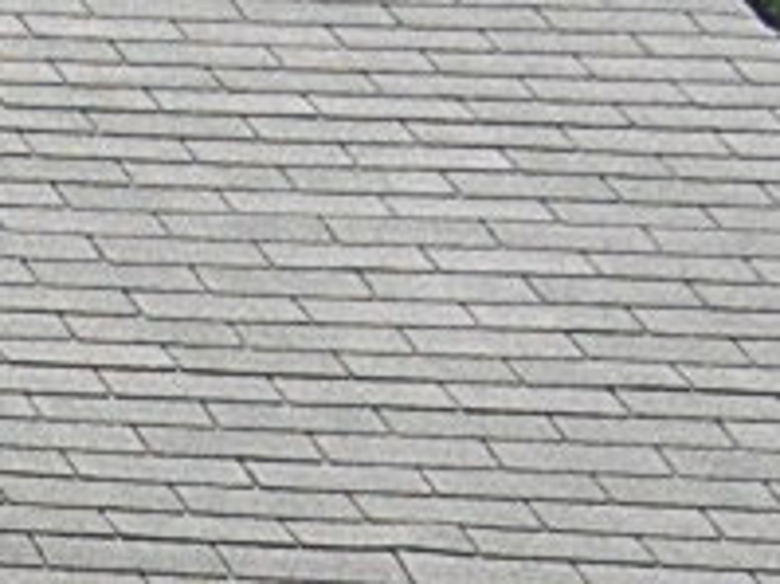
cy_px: 1070
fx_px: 8332
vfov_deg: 4.0
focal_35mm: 370
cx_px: -968
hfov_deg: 5.2
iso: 200
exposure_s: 1/250
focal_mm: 34
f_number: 8
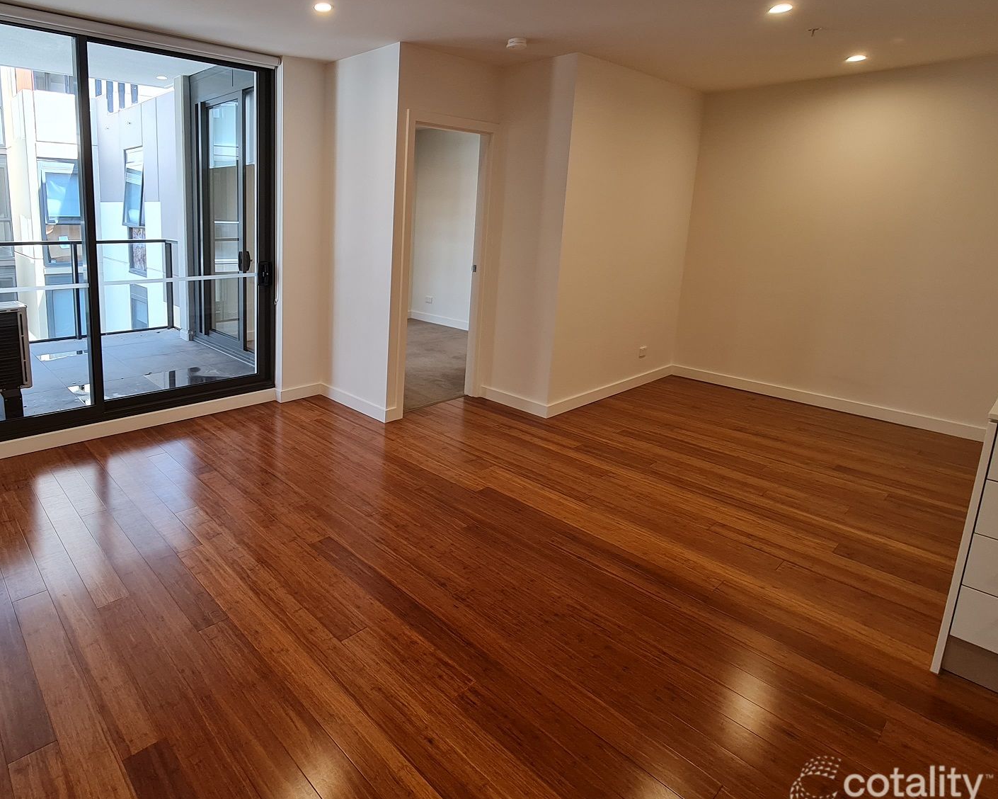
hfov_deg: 83.0
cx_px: 323
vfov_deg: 72.9
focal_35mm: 18
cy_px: 314
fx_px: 532
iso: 64
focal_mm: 2.2
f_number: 2.2
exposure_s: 1/50
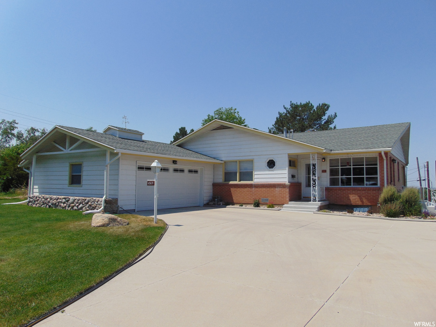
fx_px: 315
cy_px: 164
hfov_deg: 69.4
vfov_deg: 54.9
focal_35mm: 25
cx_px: 218
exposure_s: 1/400
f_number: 7.7
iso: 80
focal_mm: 4.5
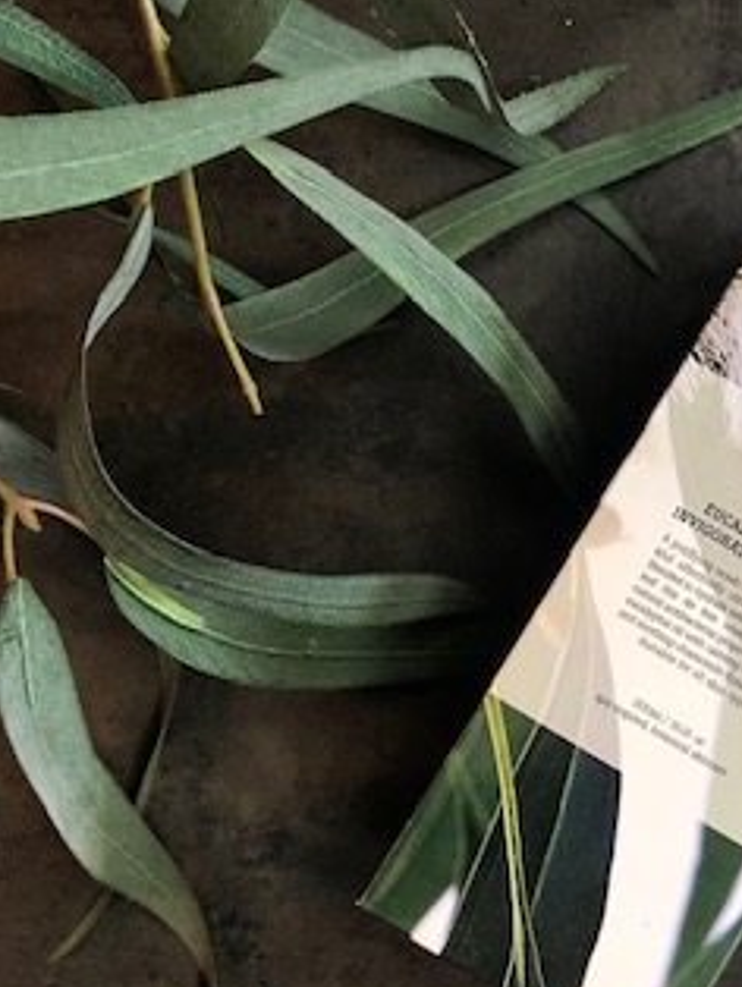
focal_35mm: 57
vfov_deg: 33.4
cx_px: 701
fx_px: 1627
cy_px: 679
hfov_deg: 24.8
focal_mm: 4
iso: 25
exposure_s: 1/40
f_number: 1.8
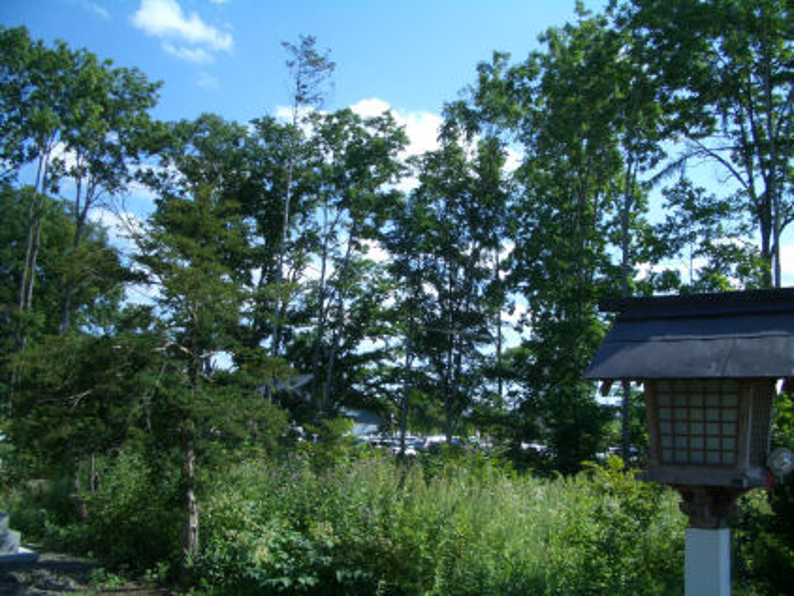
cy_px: 298
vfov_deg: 40.7
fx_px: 803
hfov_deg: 52.6
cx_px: 397
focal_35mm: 35
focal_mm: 5.8
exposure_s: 1/400
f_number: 4.3
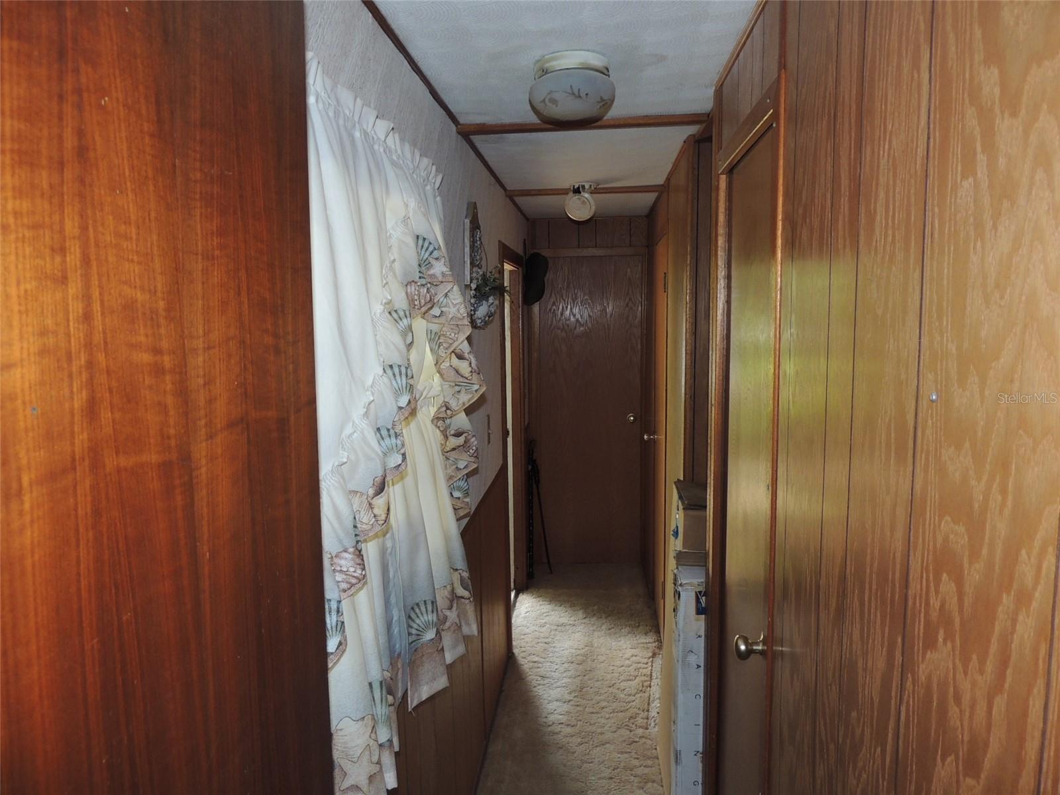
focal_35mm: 24
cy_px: 398
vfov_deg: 56.8
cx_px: 530
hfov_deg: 71.6
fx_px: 735
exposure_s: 1/30
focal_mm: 4.3
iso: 200
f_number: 3
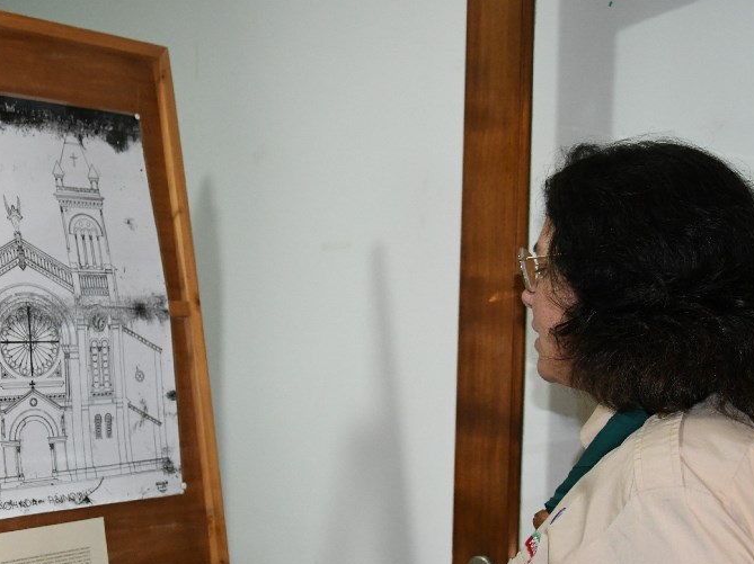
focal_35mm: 53
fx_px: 1154
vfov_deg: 27.4
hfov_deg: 35.9
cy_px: 358
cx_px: 265
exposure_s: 1/125
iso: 3200
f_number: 3.8
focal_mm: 24
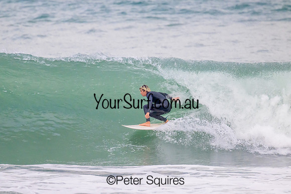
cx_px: 146
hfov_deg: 2.5
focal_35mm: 835
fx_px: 6754
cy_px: 97
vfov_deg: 1.6
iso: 4500
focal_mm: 800
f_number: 11
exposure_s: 1/2000
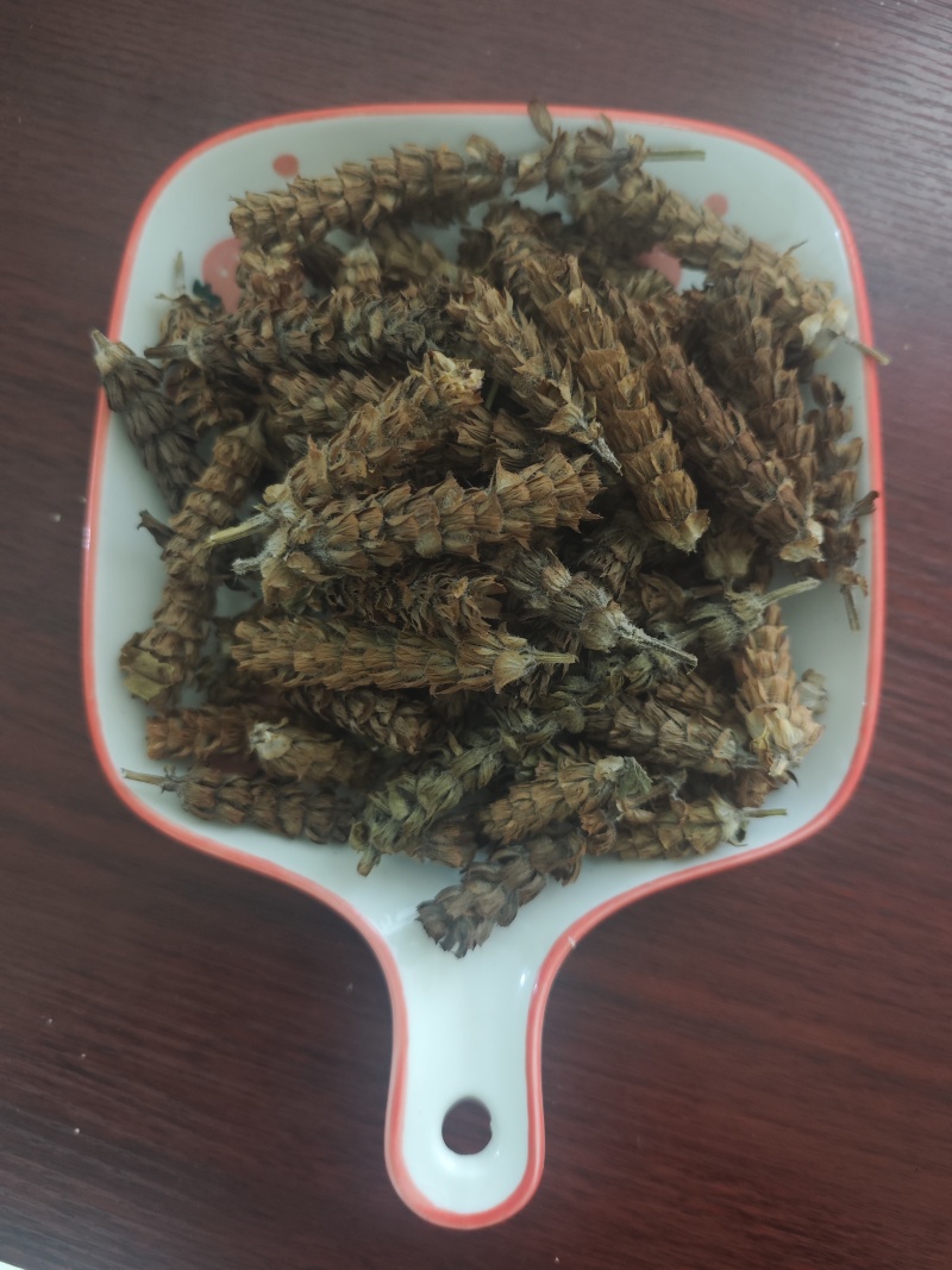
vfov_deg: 73.9
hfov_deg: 58.9
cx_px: 476
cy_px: 635
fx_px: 844
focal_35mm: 23
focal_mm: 6.55
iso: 1000
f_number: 1.6
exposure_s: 1/25
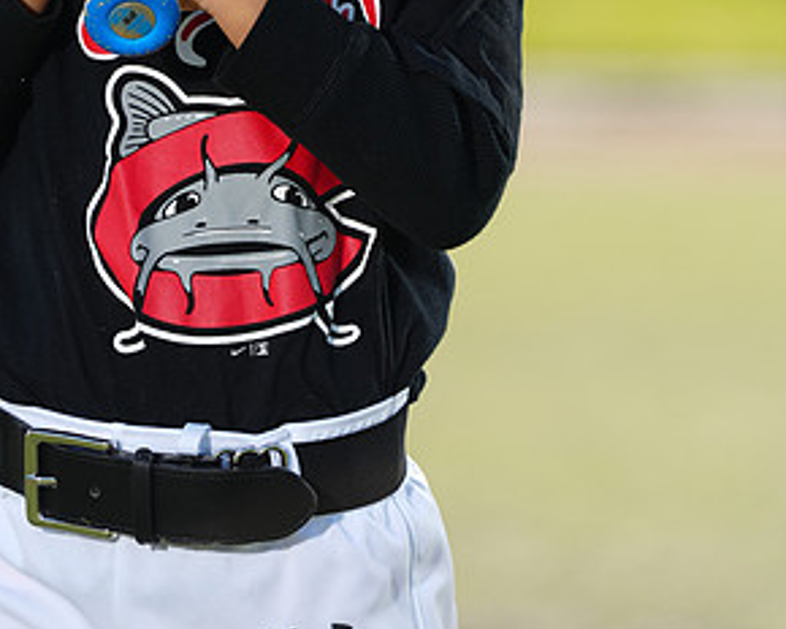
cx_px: 283
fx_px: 8747
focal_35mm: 376
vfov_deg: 4.1
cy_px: -136
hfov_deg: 5.1
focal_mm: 200
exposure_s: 1/250
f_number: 4.5
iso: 50
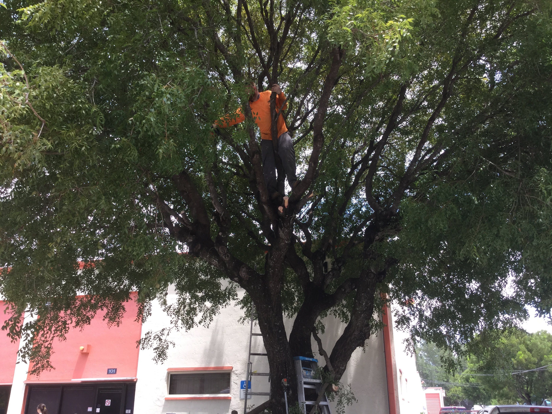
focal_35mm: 31
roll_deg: -0.6
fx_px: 494
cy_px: 207
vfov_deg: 45.4
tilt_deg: +19.6
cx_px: 276
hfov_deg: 58.4
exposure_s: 1/165
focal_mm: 3.3
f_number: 2.4
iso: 25
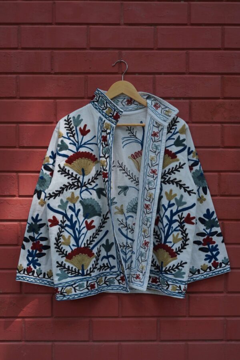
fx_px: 500
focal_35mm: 50
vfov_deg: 39.6
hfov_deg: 27.0
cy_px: 180
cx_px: 120
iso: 320
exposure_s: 1/160
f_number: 8
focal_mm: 50
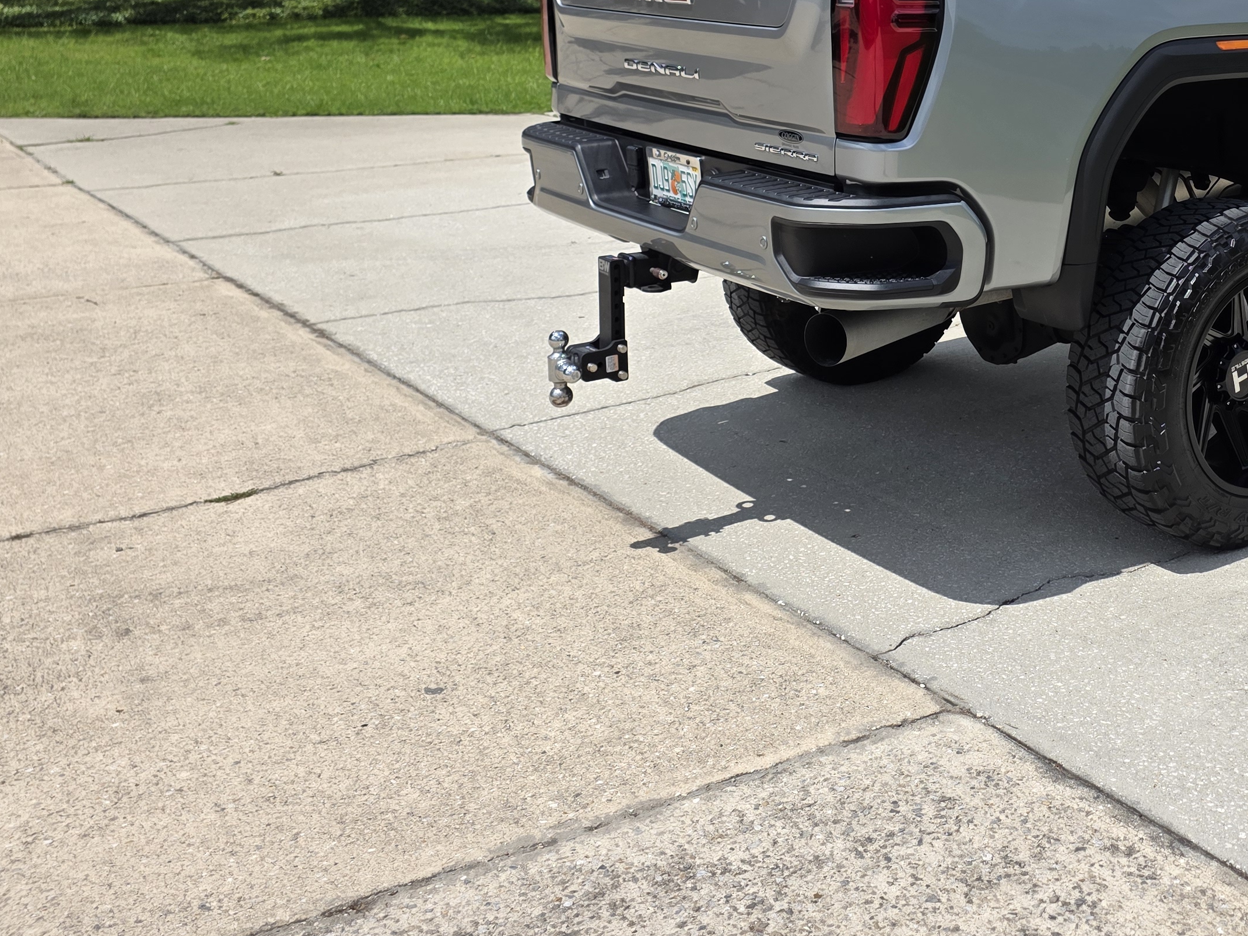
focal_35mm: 43
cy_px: 111
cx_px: 1107
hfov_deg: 40.7
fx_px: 1550
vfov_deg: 32.1
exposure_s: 1/7944
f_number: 1.7
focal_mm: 6.3
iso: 80
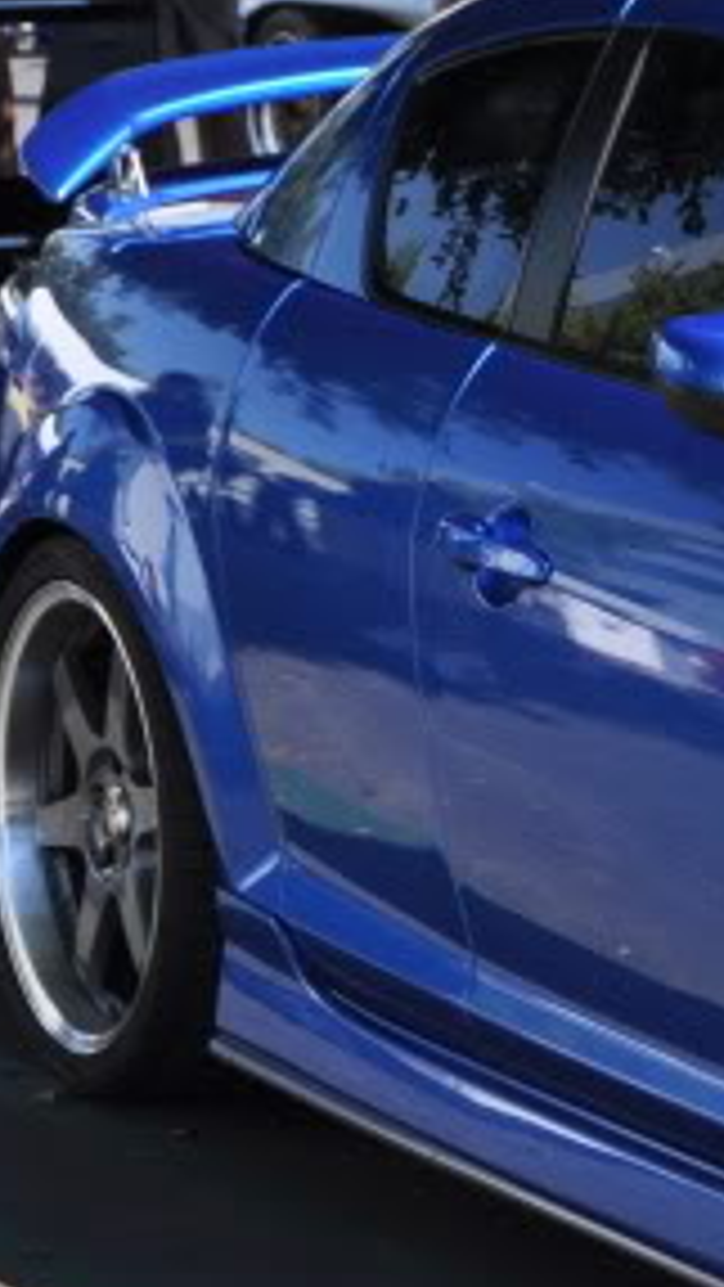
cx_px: 1529
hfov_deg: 6.5
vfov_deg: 12.0
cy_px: 536
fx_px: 6140
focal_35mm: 180
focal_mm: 32
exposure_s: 1/320
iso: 200
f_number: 9
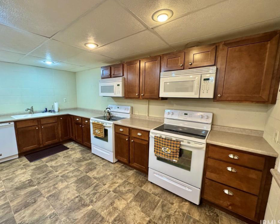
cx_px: 130
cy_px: 114
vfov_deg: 84.0
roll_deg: -0.2
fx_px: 124
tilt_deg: -9.2
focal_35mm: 15
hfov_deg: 96.6
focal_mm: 2.22
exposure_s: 1/120
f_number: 2.2
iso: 250
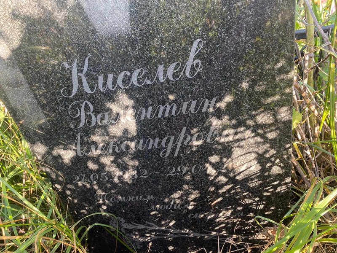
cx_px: 168
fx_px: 253
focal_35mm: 26
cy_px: 126
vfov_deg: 53.1
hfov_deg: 67.3
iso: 64
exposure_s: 1/121
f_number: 1.8
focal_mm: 4.25
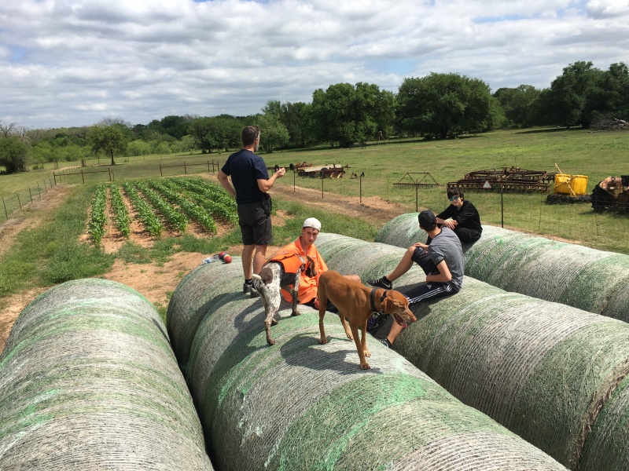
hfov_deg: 61.7
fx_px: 527
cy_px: 236
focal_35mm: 29
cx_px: 314
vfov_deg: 48.2
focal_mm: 4.15
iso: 25
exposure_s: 1/2024
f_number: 2.2
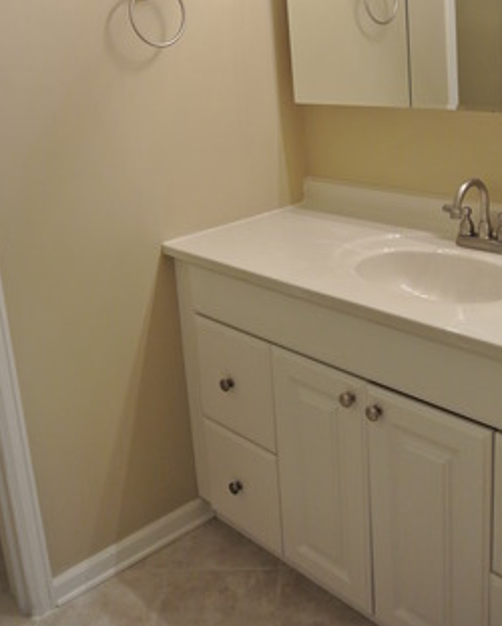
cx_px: 284
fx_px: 724
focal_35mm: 39
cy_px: 207
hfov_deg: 38.2
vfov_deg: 46.1
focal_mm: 10
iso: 640
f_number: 3.5
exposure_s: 1/60
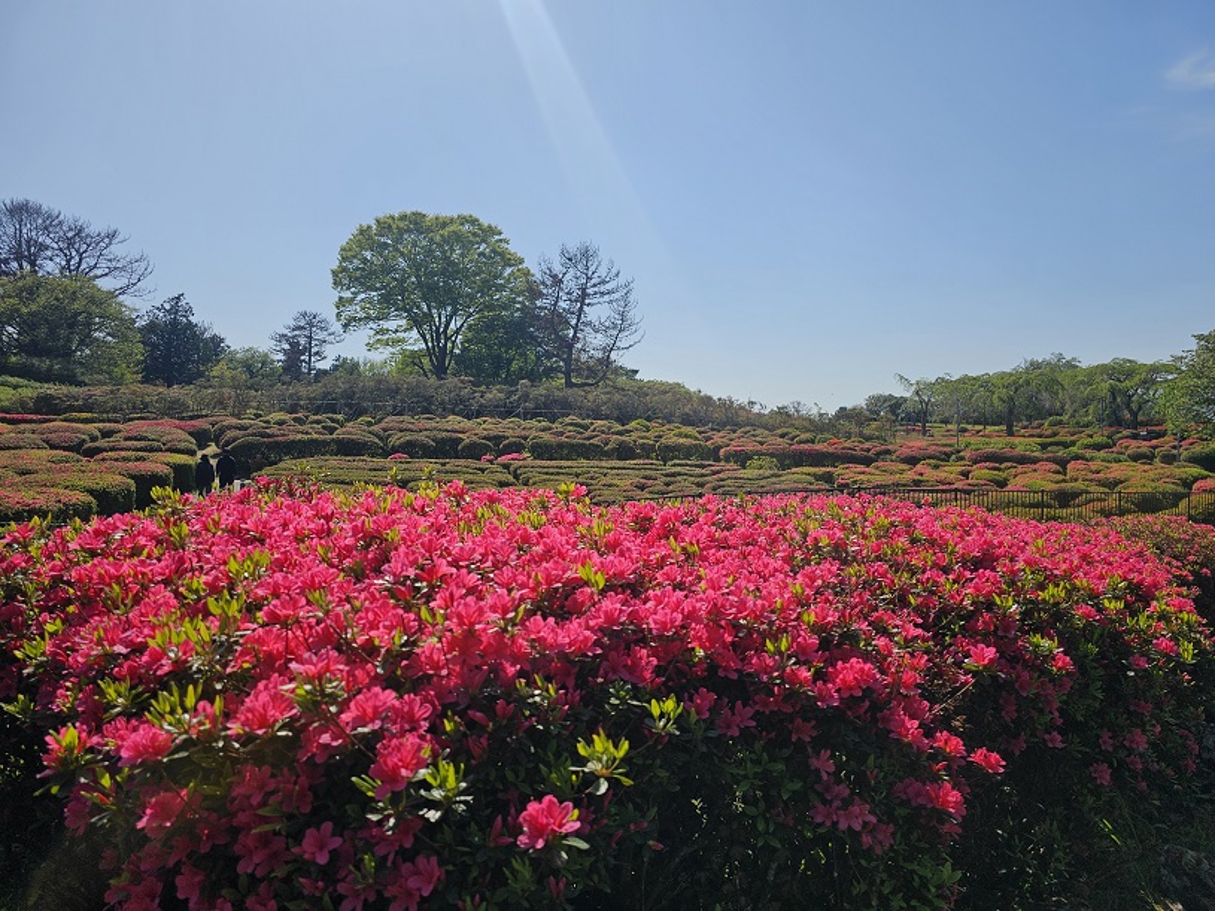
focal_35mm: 23
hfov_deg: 73.9
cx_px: 608
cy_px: 456
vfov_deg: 58.9
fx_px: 807
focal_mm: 6.3
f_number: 1.7
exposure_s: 1/1718
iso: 12
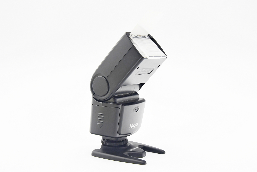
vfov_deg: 26.5
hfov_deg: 38.9
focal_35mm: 51
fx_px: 364
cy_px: 86
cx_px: 128
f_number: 8
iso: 1600
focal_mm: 34
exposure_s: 1/100
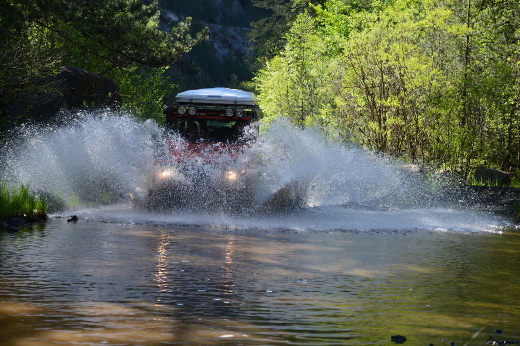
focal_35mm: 70
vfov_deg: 19.4
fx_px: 1010
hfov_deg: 28.9
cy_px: 173
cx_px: 260
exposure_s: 1/320
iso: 100
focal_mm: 70
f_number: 4
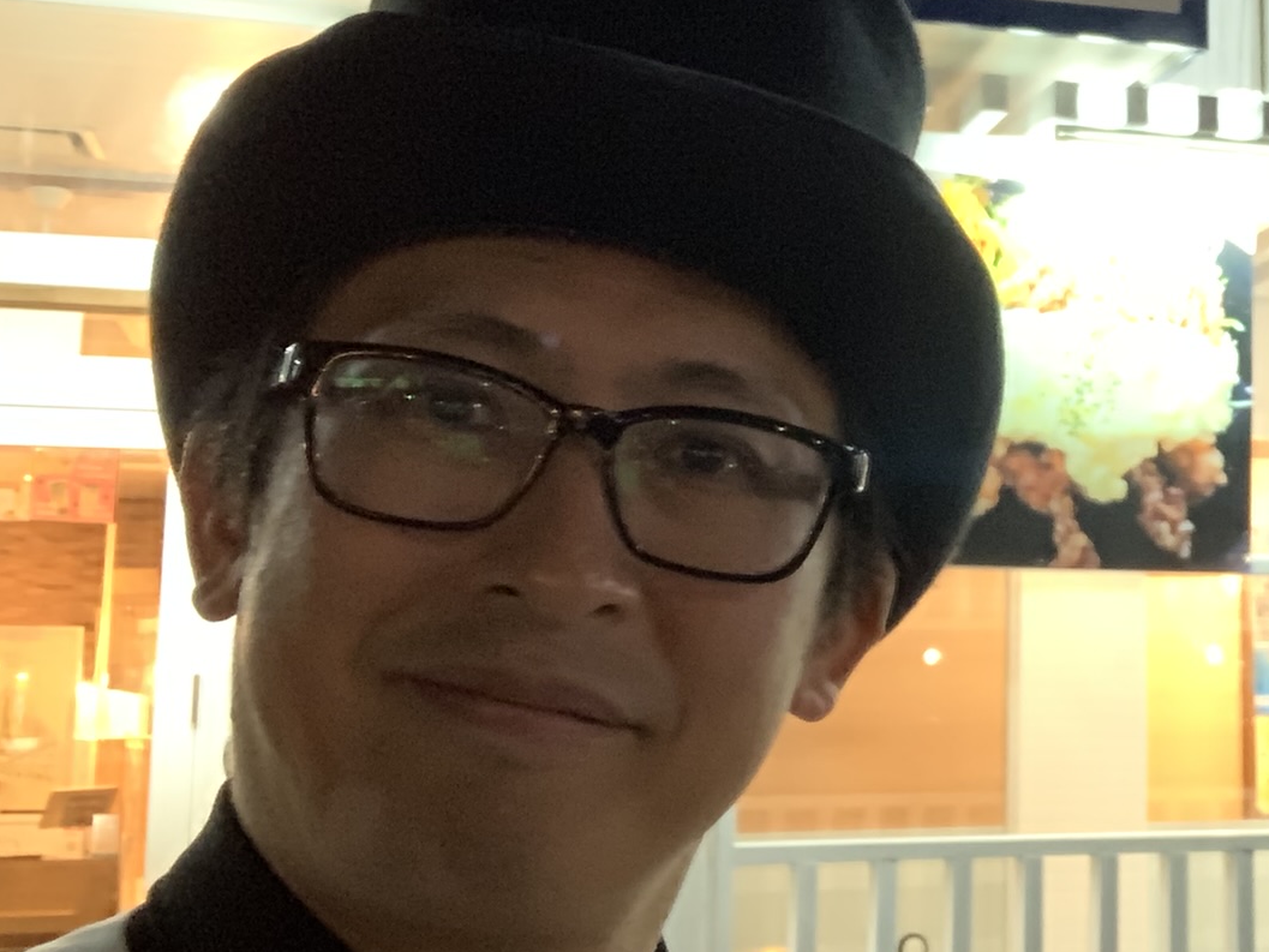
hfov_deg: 29.5
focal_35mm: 62
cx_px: 1209
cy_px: 333
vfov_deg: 23.6
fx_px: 2273
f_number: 2.2
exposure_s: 1/15
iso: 1000
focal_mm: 2.87
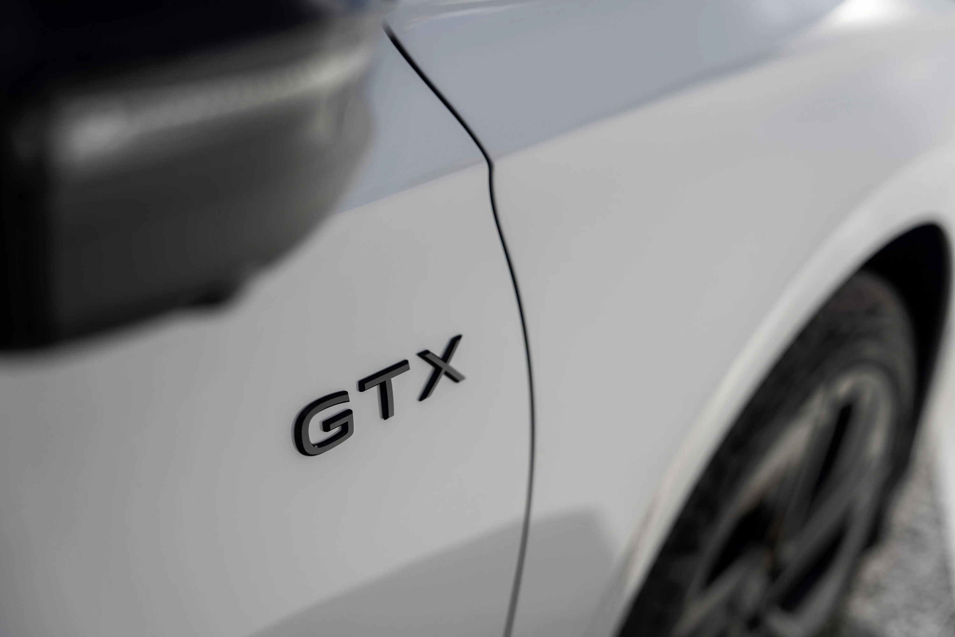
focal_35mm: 48
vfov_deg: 28.1
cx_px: 478
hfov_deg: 41.1
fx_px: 1273
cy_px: 318
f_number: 2.8
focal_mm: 48
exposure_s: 1/500
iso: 50
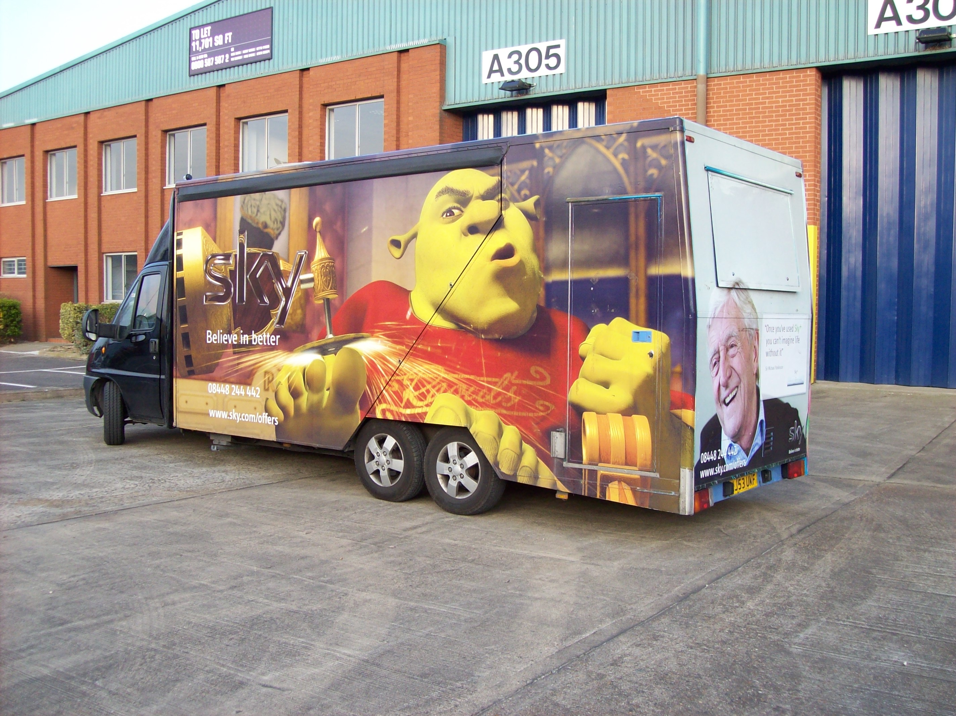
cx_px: 478
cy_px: 358
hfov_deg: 51.4
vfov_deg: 39.6
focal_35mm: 36
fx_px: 994
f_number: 2.7
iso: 93
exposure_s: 1/128
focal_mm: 6
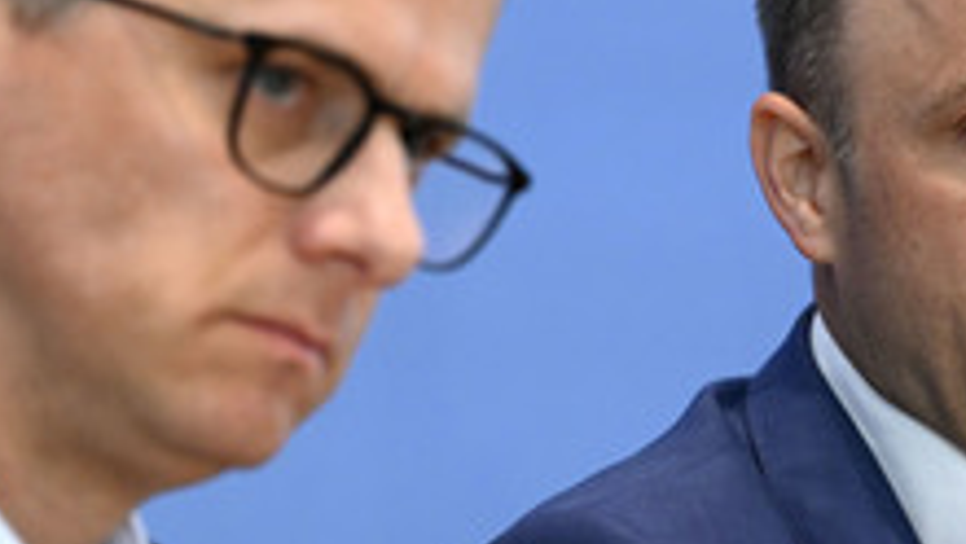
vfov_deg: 3.7
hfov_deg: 6.5
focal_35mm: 333
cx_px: 507
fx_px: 8534
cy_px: 184
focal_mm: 155
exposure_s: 1/640
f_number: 5.6
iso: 3200
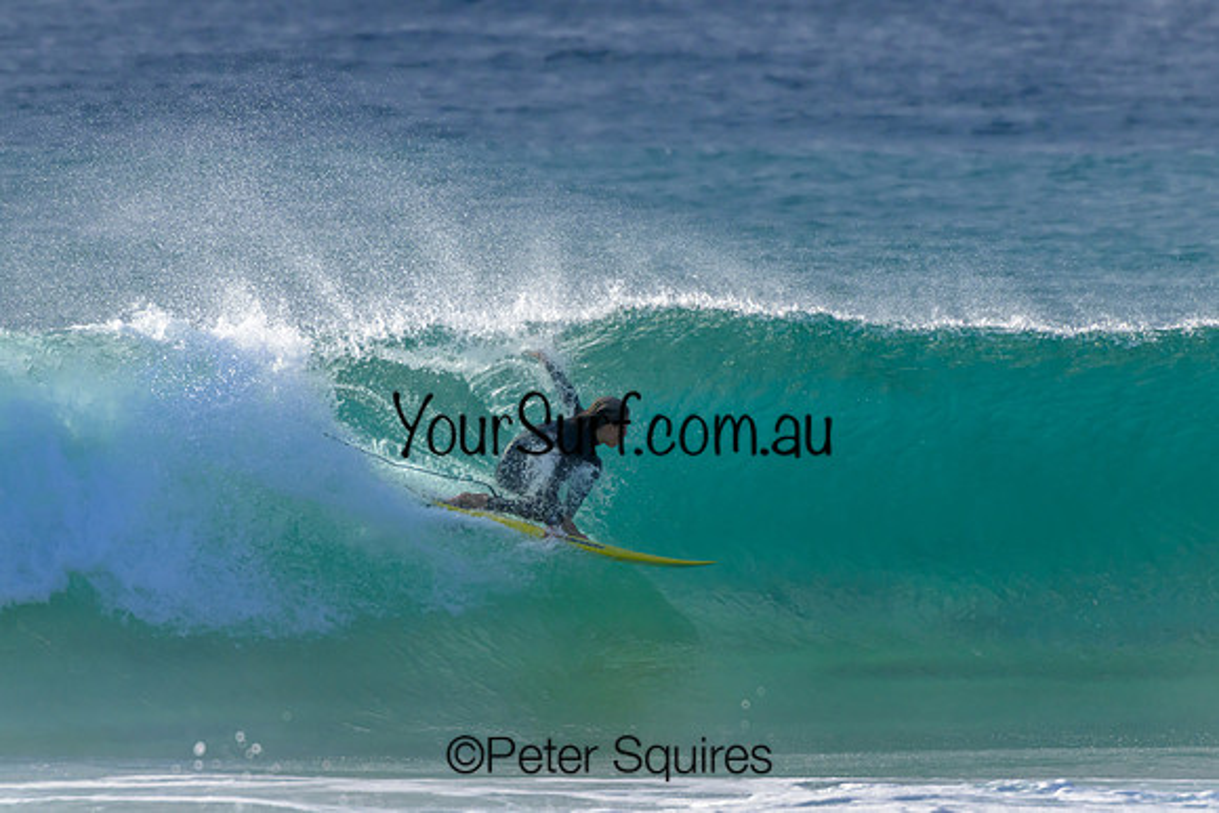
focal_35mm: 700
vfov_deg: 2.0
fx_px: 23707
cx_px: 610
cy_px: 406
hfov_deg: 2.9
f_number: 11
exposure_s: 1/2000
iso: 1800
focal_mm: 700
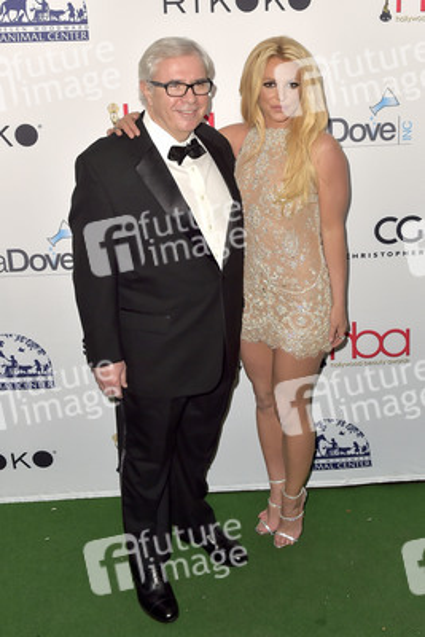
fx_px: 513
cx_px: 212
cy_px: 318
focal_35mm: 29
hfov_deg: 45.0
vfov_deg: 63.6
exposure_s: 1/250
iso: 400
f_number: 6.3
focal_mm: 29
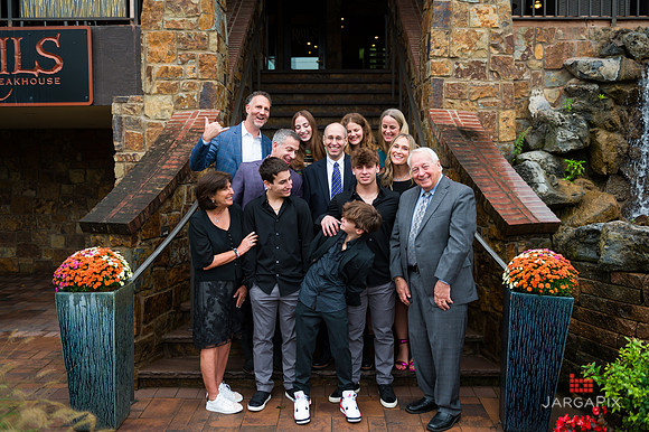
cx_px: 325
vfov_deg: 39.0
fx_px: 610
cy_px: 208
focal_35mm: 34
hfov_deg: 56.0
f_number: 4
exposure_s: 1/400
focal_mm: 32
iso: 320
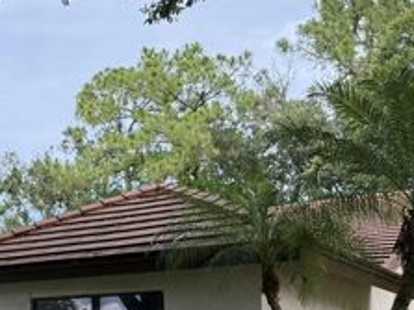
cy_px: 264
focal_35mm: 69
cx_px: -76
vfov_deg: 20.9
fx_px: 825
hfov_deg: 25.4
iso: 100
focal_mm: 6.76
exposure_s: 1/1032
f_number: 1.78
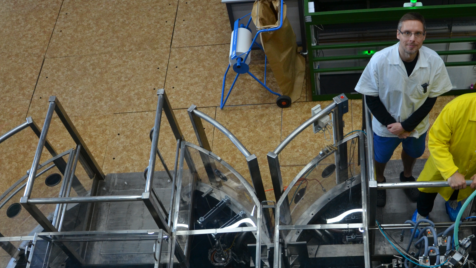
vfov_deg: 26.0
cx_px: 304
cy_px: 219
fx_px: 568
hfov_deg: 45.0
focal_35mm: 45
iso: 500
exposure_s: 1/60
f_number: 4
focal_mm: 18
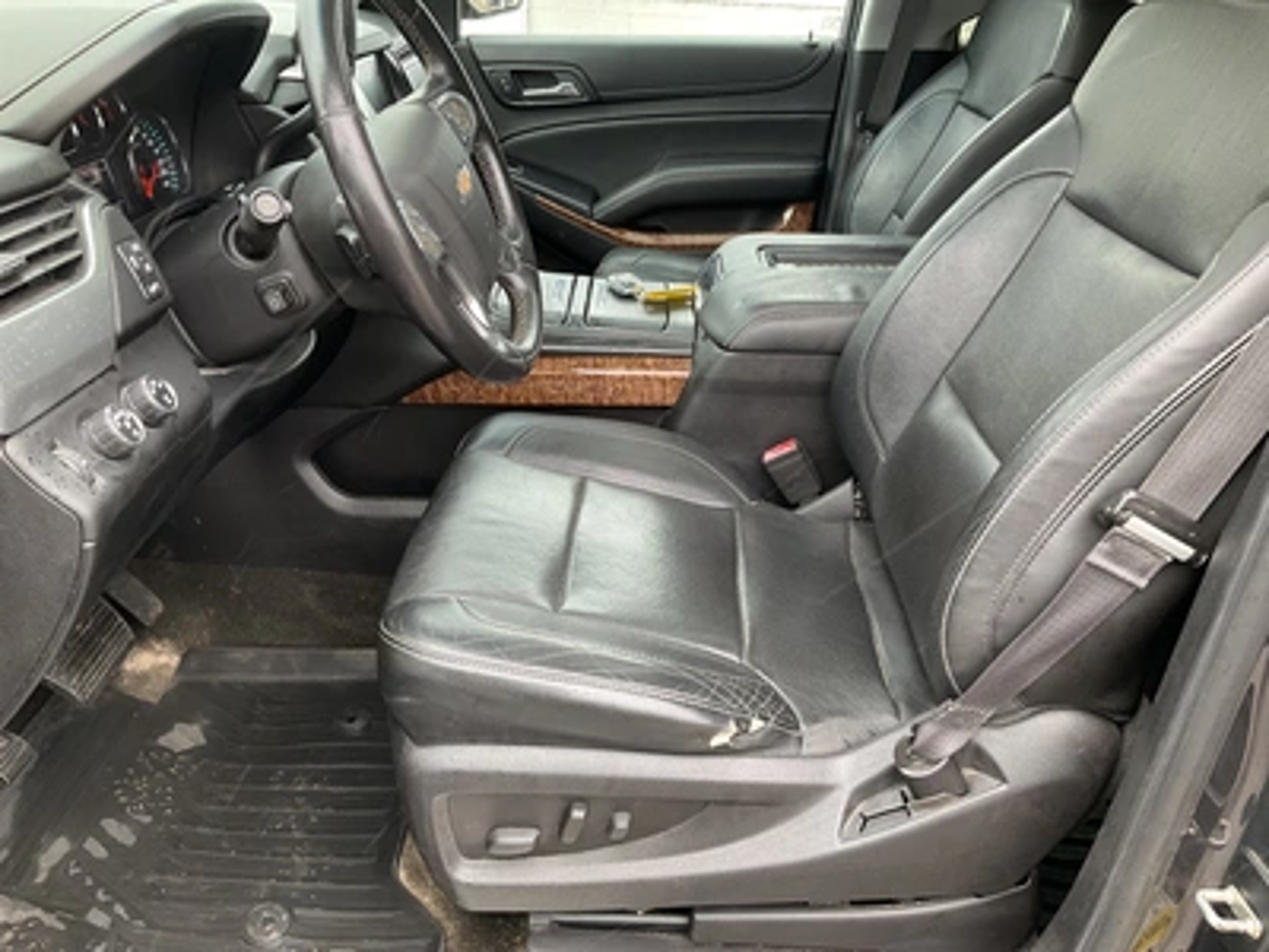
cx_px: 634
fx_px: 1063
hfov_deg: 61.7
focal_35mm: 29
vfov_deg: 48.2
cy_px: 476
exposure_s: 1/92
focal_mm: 3
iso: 64
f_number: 1.8
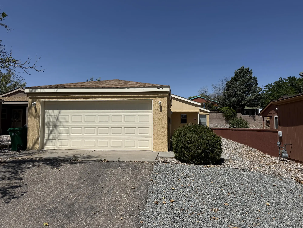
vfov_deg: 56.8
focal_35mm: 24
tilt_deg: +3.7
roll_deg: -0.2
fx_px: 210
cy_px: 114
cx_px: 152
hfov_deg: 71.6
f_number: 1.78
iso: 80
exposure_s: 1/9091
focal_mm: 6.76
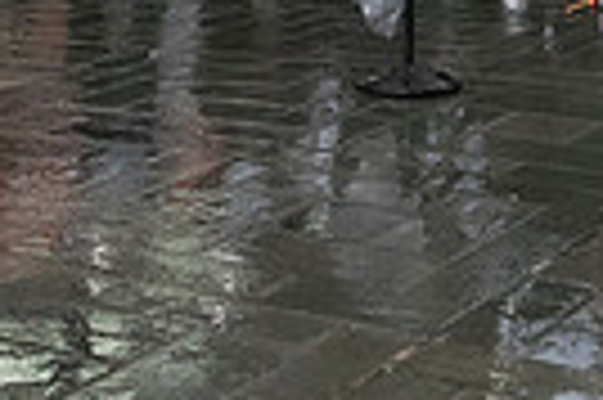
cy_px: -398
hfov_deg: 19.3
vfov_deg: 11.8
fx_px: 1740
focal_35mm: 104
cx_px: 544
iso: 10000
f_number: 2.8
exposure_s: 1/4000
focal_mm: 24
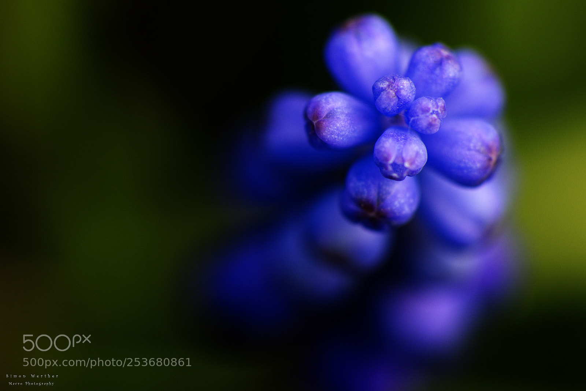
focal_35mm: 158
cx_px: 293
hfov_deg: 13.0
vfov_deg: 8.7
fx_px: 2565
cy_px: 196
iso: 400
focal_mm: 105
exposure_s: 1/200
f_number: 8
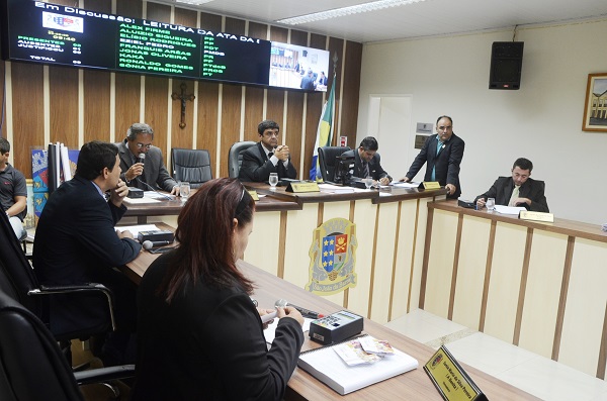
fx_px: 530
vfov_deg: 41.5
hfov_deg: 59.6
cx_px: 304
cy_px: 200
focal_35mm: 32
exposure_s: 1/30
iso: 800
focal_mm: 21
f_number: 6.3
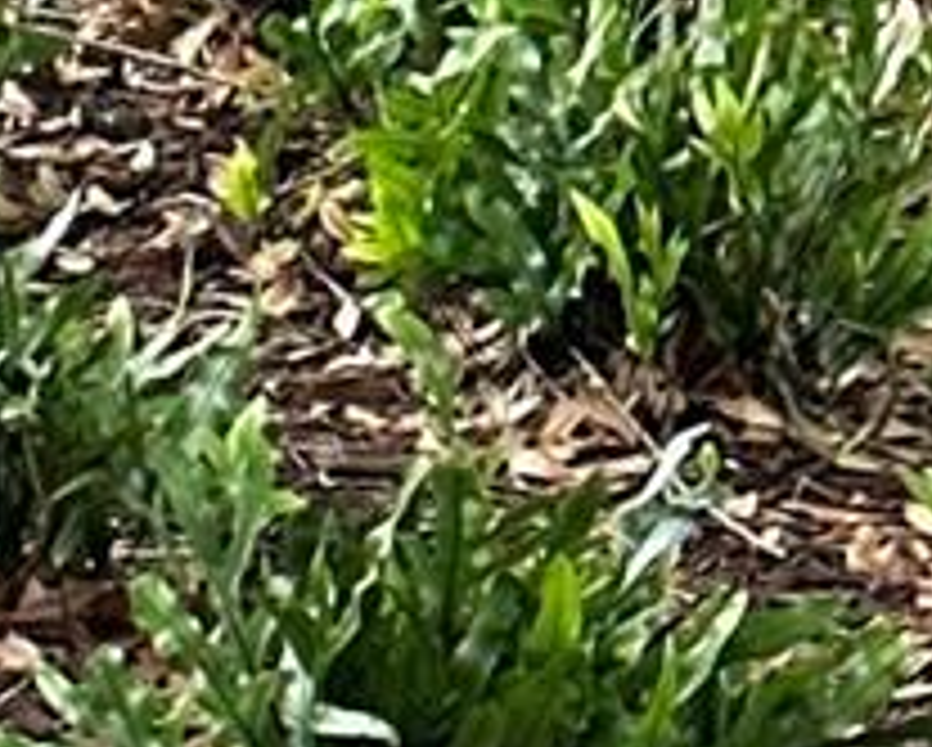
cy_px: -900
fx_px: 9581
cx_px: -104
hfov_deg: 5.5
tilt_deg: -5.7
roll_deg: -1.7
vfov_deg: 4.4
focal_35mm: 347
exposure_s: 1/399
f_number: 1.78
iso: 64
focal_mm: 6.86
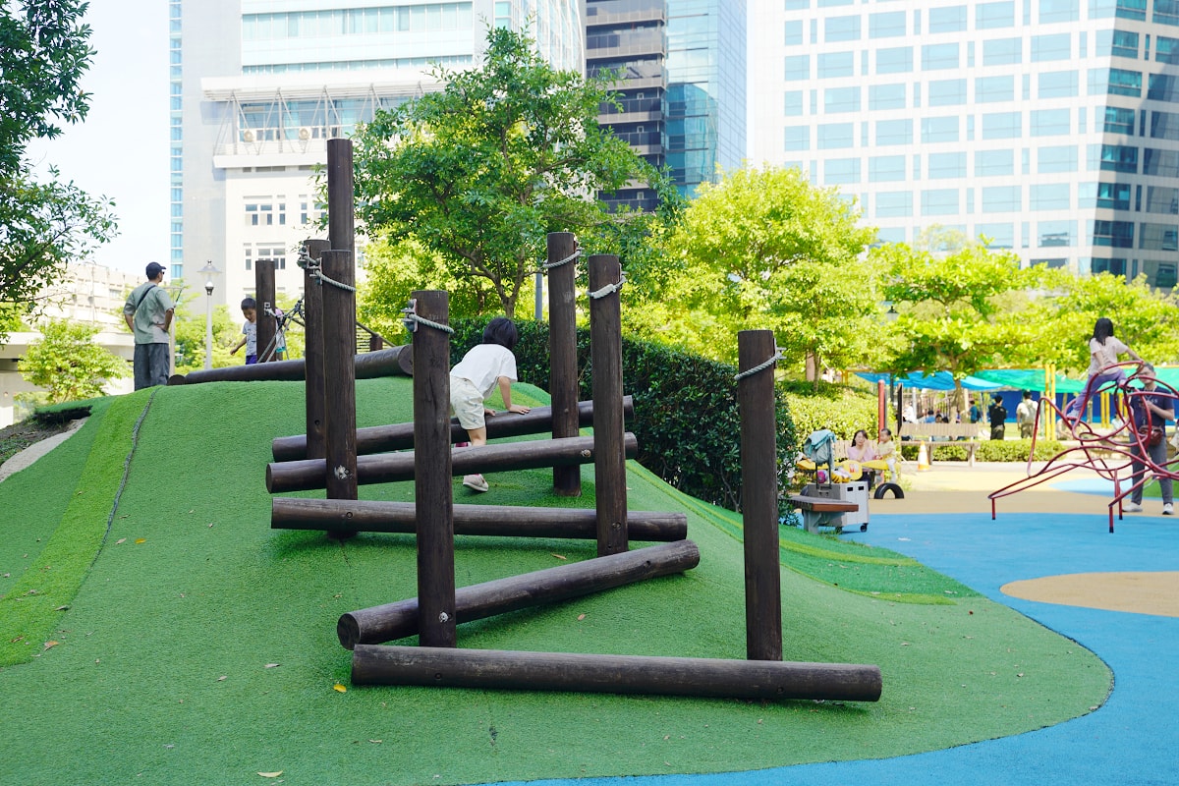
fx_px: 1408
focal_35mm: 43
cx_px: 590
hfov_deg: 45.4
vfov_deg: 31.2
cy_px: 393
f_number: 5
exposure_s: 1/80
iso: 100
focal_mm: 43
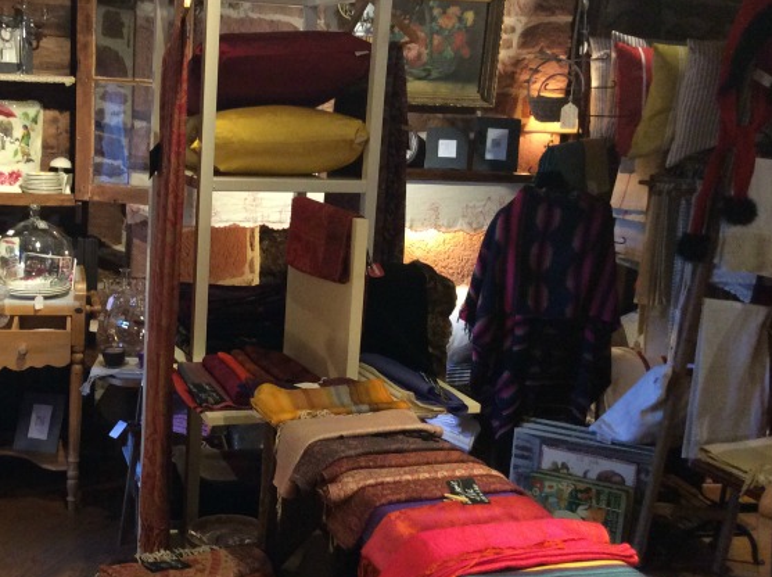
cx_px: 233
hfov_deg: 40.6
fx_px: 1024
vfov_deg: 31.4
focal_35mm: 46
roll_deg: -3.2
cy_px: 279
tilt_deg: -10.2
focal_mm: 3.3
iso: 200
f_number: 2.4
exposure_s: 1/25
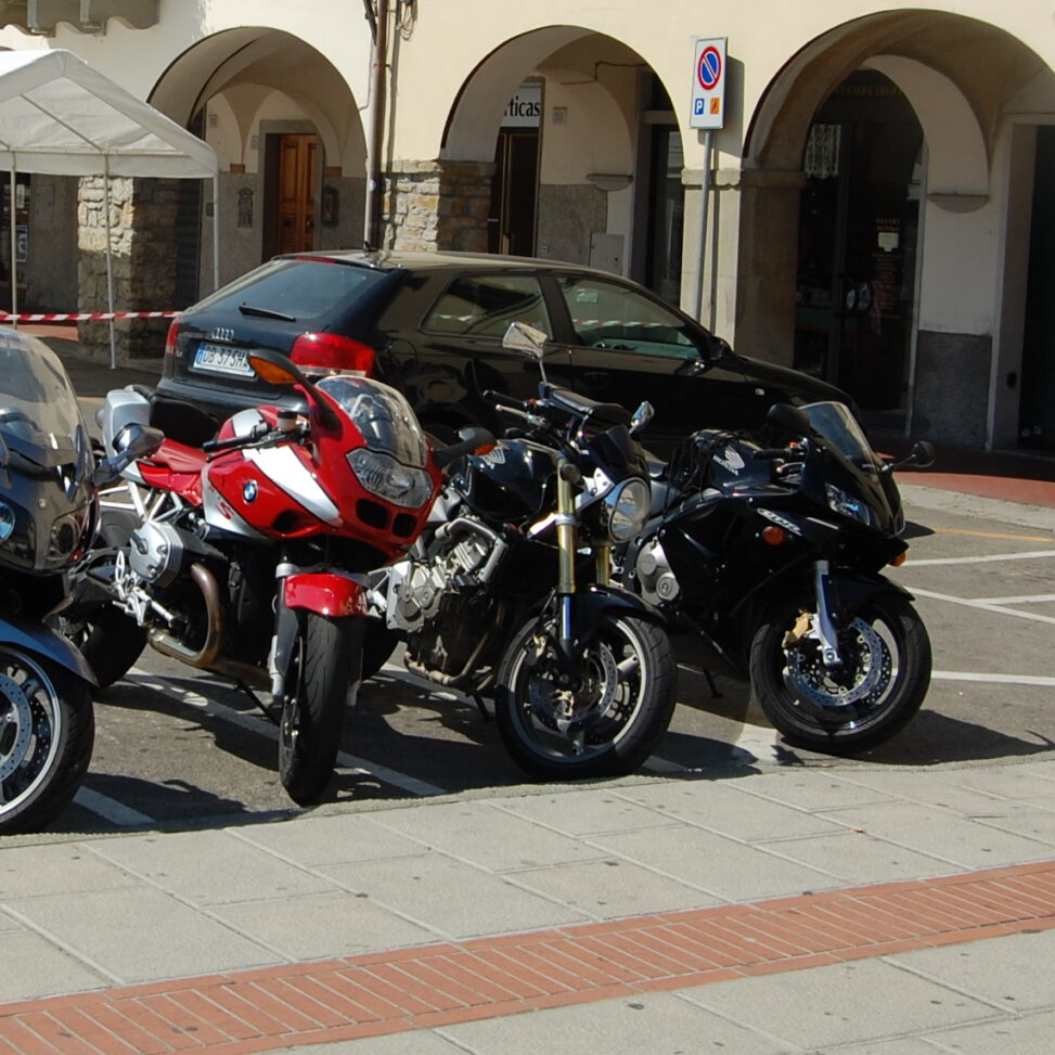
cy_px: 320
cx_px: 200
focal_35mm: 67
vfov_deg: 25.5
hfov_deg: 25.3
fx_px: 2310
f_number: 9
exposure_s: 1/320
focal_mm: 20
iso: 200
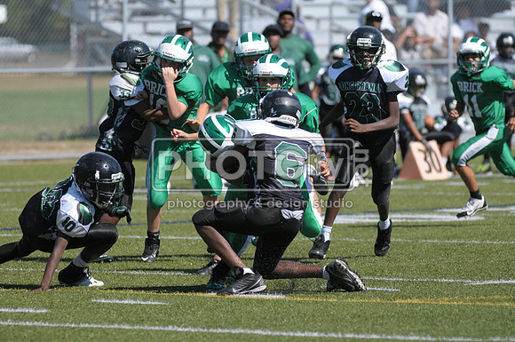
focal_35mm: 330
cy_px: 171
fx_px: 4714
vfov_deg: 4.2
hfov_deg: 6.3
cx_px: 258
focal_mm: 220
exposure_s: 1/5000
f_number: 4
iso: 640
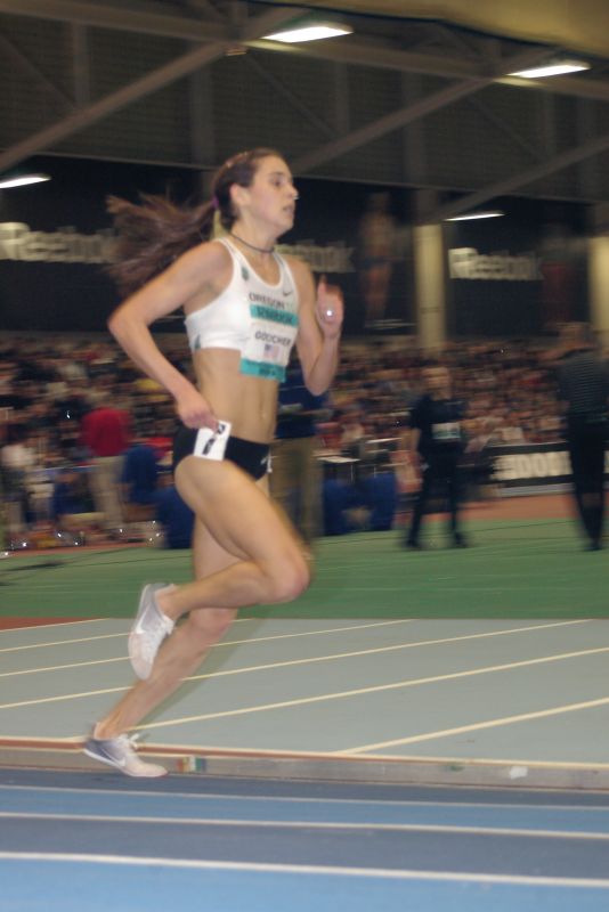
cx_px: 304
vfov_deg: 20.9
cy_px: 456
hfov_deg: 14.0
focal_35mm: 98
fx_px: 2472
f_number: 5.6
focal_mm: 65
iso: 800
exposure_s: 1/100
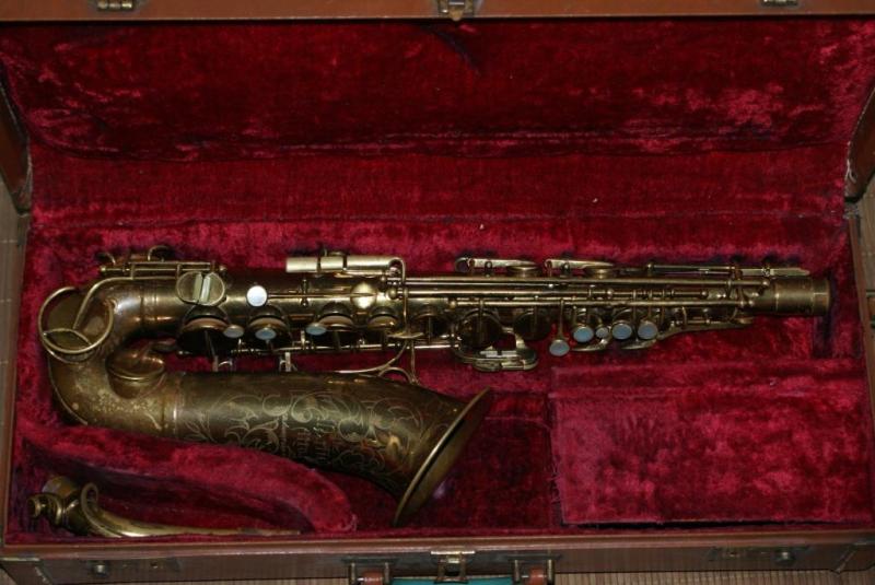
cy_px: 292
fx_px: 1825
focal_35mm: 75
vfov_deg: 18.2
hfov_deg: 27.0
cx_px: 438
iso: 400
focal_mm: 50
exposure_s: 1/80
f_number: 5.6
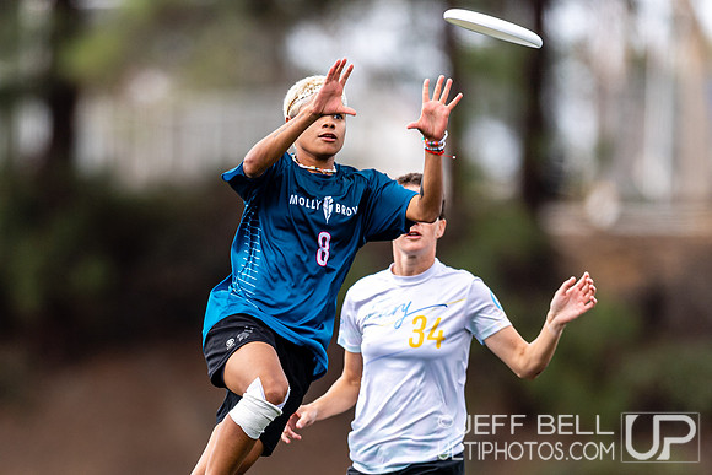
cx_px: 247
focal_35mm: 786
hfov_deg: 2.6
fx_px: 15553
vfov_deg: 1.7
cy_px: 443
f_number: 2.8
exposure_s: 1/1000
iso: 100
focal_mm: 400
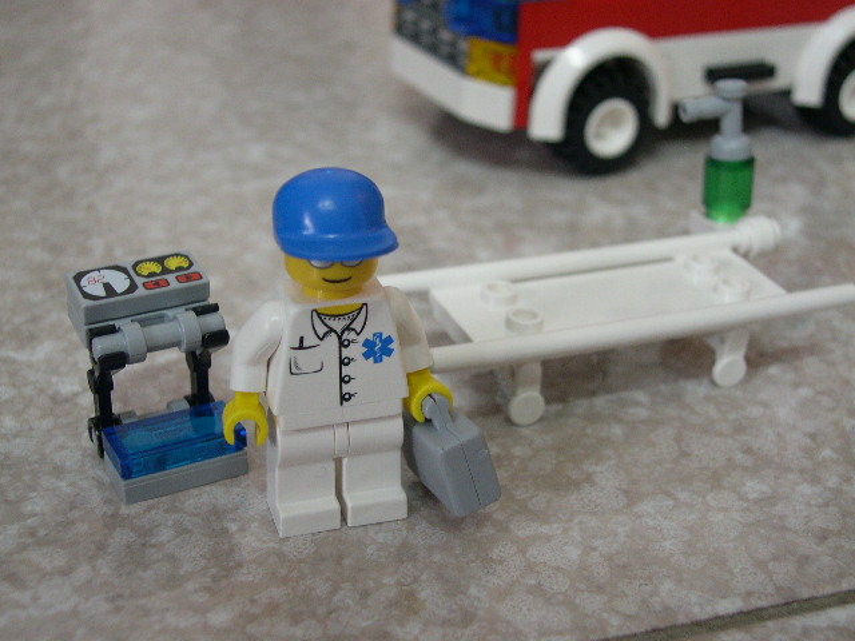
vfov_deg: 28.0
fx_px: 1284
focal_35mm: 52
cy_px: 320
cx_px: 428
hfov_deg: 36.8
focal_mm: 11.1
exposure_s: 1/4.3
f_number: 3.2
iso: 249
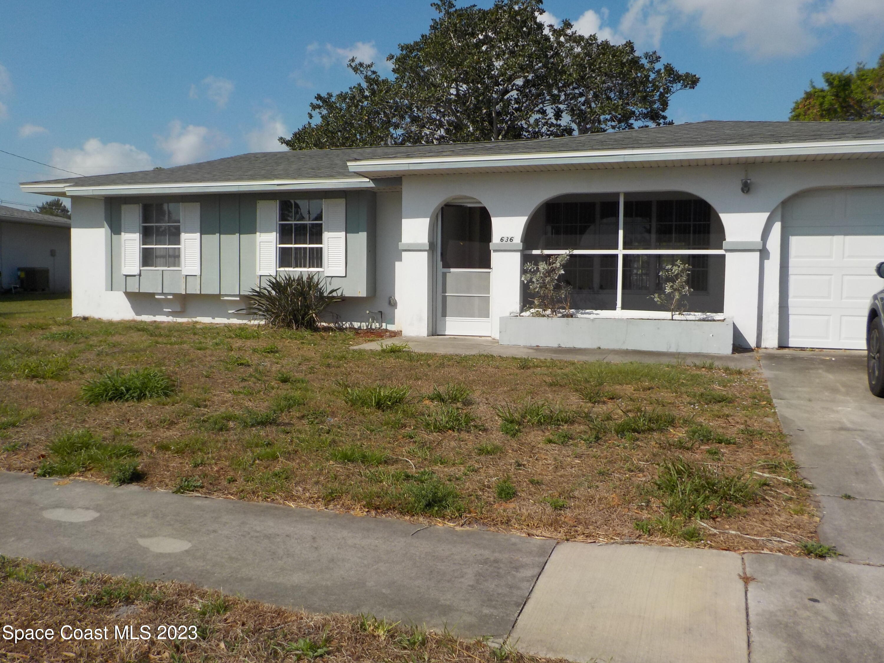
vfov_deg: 46.8
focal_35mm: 30
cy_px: 332
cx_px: 442
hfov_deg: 60.0
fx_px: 766
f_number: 6.6
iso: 125
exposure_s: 1/640
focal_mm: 4.1
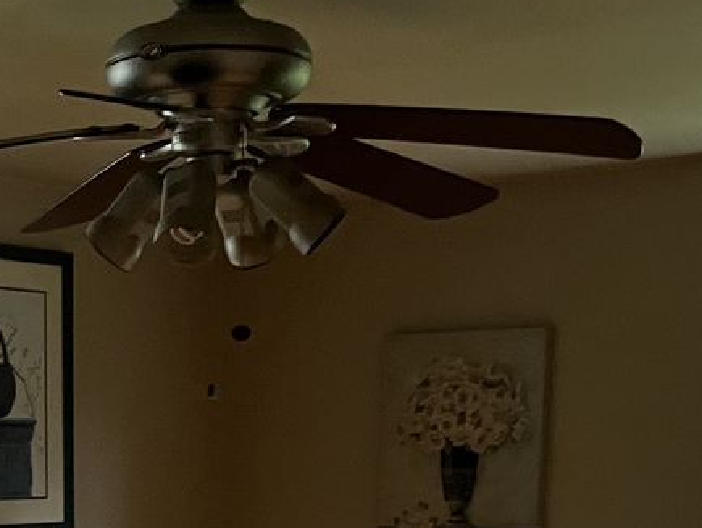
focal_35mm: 86
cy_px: 849
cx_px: 53
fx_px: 1745
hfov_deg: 22.1
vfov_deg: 15.5
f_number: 1.6
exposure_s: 1/60
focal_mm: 5.1
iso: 500
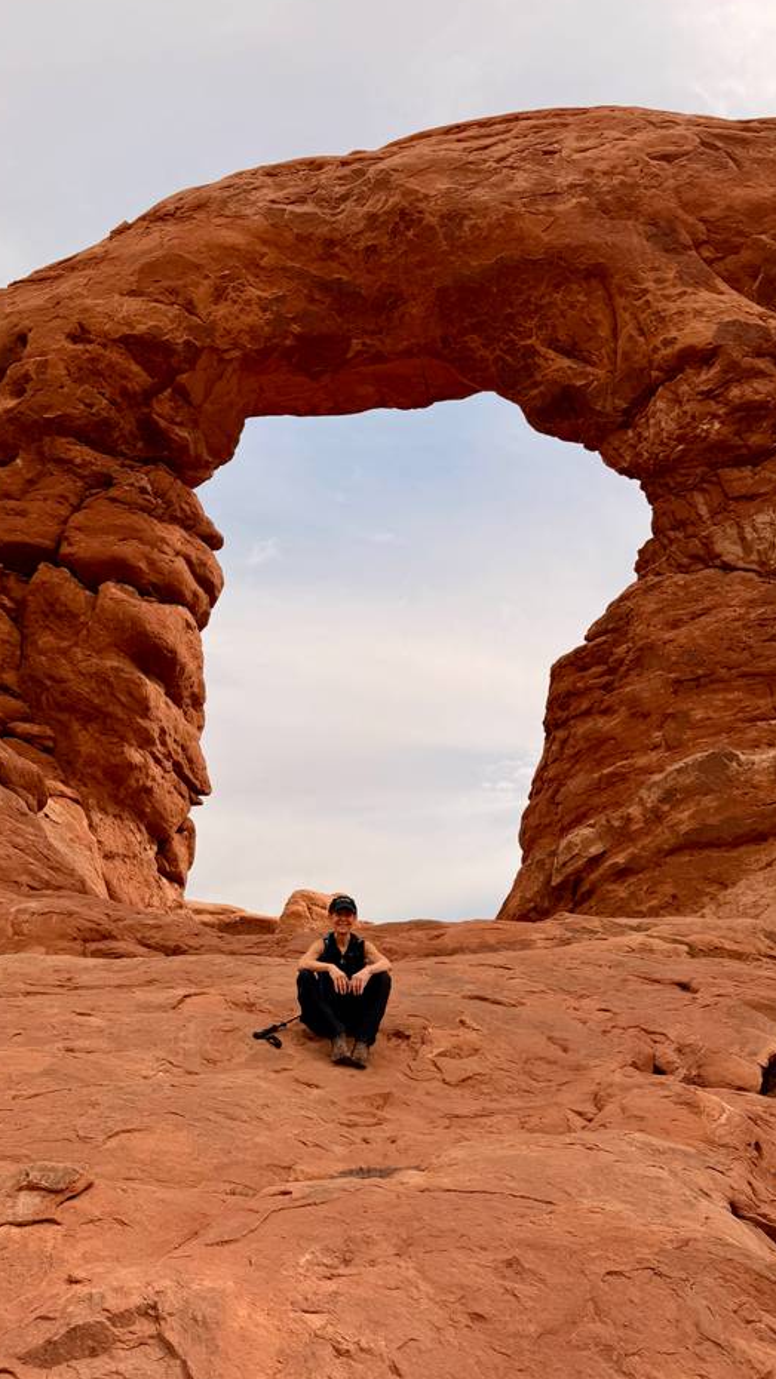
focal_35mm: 27
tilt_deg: +21.1
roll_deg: -0.8
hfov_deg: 42.8
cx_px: 352
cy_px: 691
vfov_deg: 69.9
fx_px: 988
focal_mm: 6.76
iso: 80
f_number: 1.78
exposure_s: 1/9091
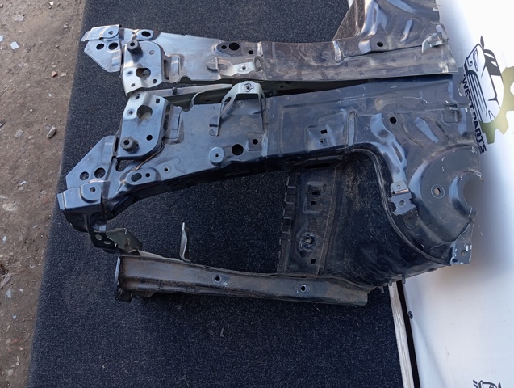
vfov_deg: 49.9
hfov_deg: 63.4
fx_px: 416
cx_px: 257
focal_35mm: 28
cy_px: 194
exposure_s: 1/50
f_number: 1.8
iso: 107
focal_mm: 4.22
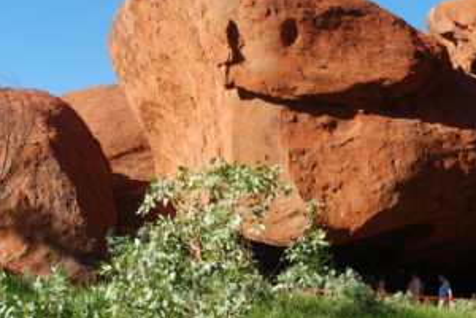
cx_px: 217
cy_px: 160
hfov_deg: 36.2
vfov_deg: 24.6
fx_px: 727
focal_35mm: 55
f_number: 6.3
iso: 100
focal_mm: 22
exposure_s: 1/160
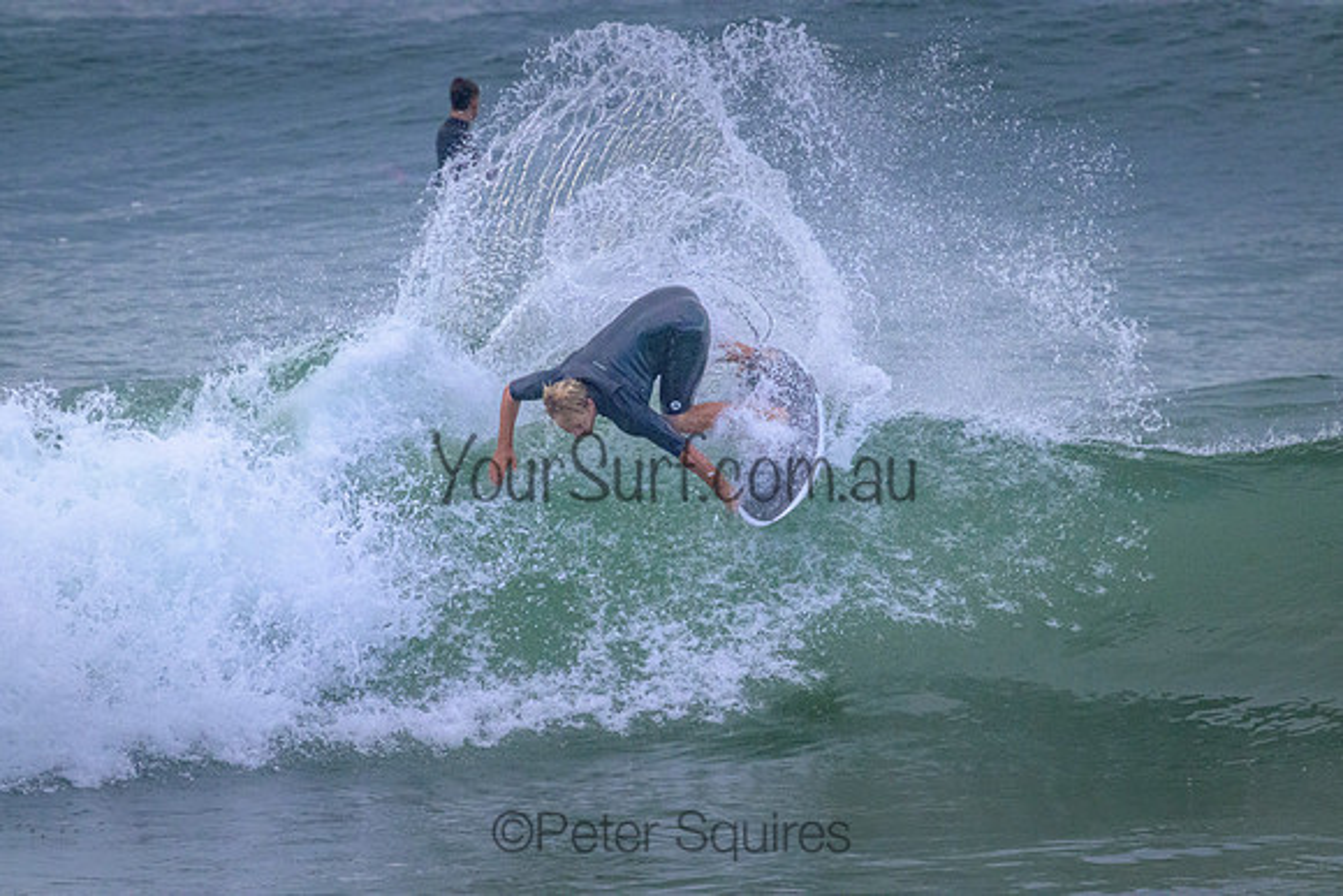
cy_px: 448
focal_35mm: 800
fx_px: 29850
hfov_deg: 2.6
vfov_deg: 1.7
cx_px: 672
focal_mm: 800
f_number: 11
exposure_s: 1/2000
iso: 6400
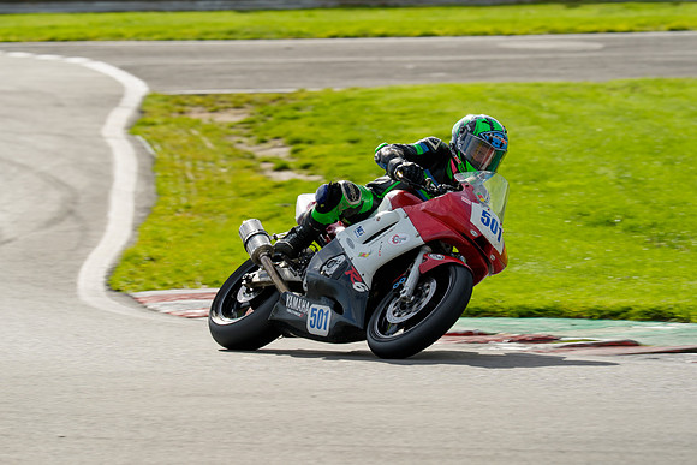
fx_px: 8193
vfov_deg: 3.3
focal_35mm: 423
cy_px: 219
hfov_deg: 4.9
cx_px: 328
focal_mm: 400
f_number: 9
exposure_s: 1/400
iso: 125
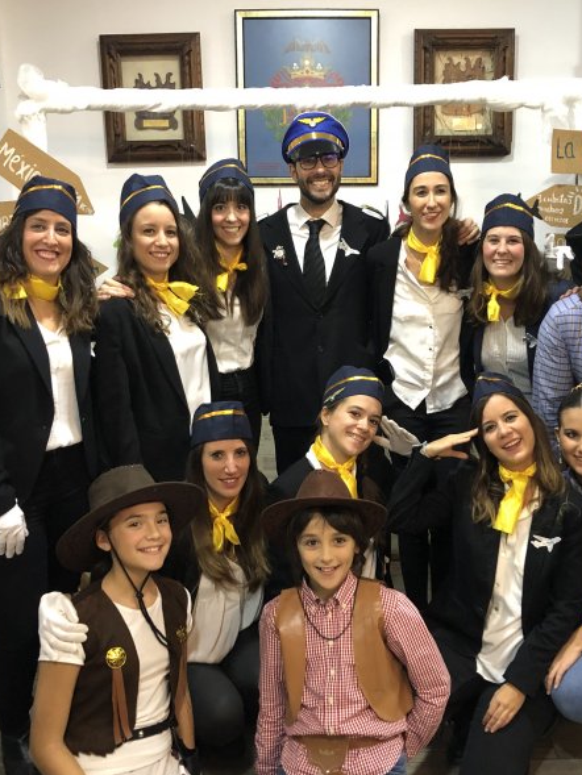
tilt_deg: -9.9
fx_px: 852
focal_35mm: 38
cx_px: 344
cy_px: 393
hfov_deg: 37.6
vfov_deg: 49.0
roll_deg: +1.4
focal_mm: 3.99
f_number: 1.8
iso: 80
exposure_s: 1/7
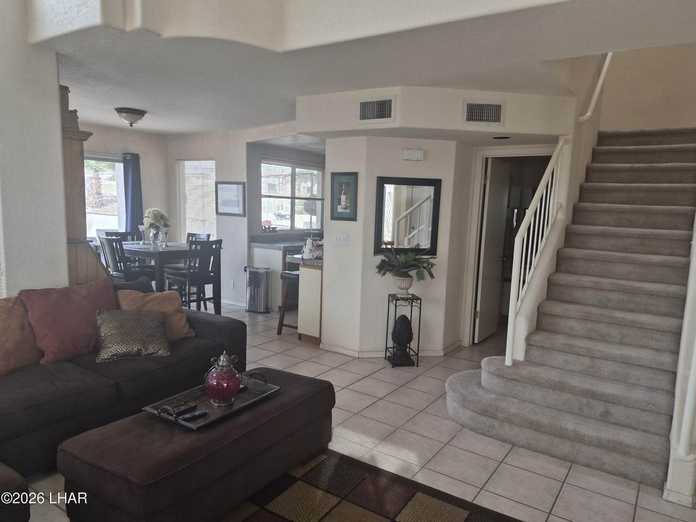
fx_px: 462
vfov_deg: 58.9
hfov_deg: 73.9
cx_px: 348
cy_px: 261
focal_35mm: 23
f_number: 1.8
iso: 320
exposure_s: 1/120
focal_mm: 5.4
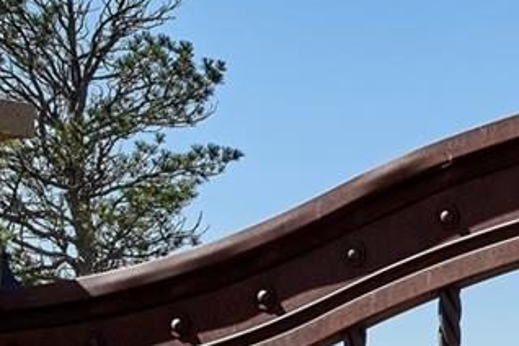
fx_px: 2177
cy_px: 441
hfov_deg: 11.9
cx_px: 1095
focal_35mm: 151
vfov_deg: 9.0
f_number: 10
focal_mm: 30
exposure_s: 1/1250
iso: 400
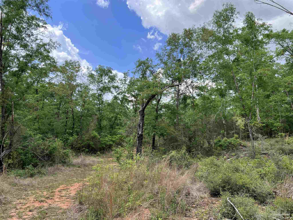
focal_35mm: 26
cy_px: 110
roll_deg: -2.2
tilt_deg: +6.4
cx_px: 146
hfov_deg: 67.3
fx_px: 220
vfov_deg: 53.1
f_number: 1.5
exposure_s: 1/2008
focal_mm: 5.7
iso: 50
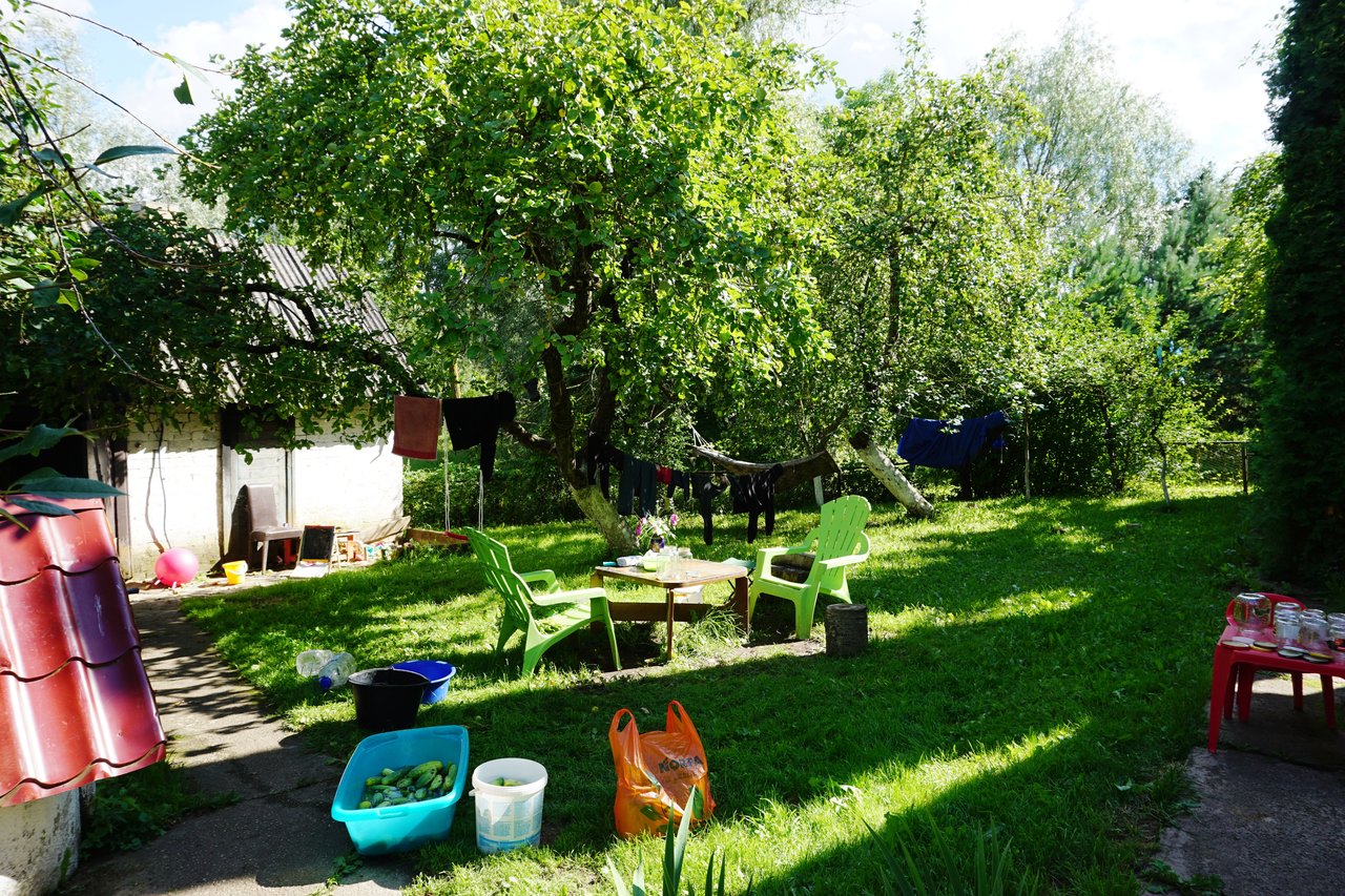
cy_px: 448
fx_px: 896
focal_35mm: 24
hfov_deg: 73.8
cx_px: 672
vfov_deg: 53.1
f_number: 8
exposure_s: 1/80
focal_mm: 16
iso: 100
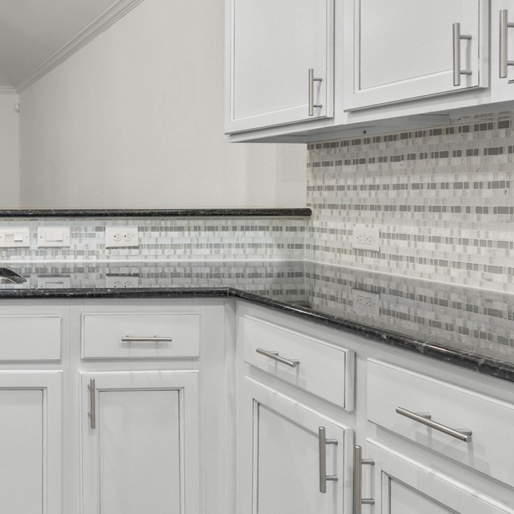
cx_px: -102
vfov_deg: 44.5
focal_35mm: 37
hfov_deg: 35.4
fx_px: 622
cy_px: 192
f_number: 8
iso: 2000
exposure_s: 1/5
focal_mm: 16
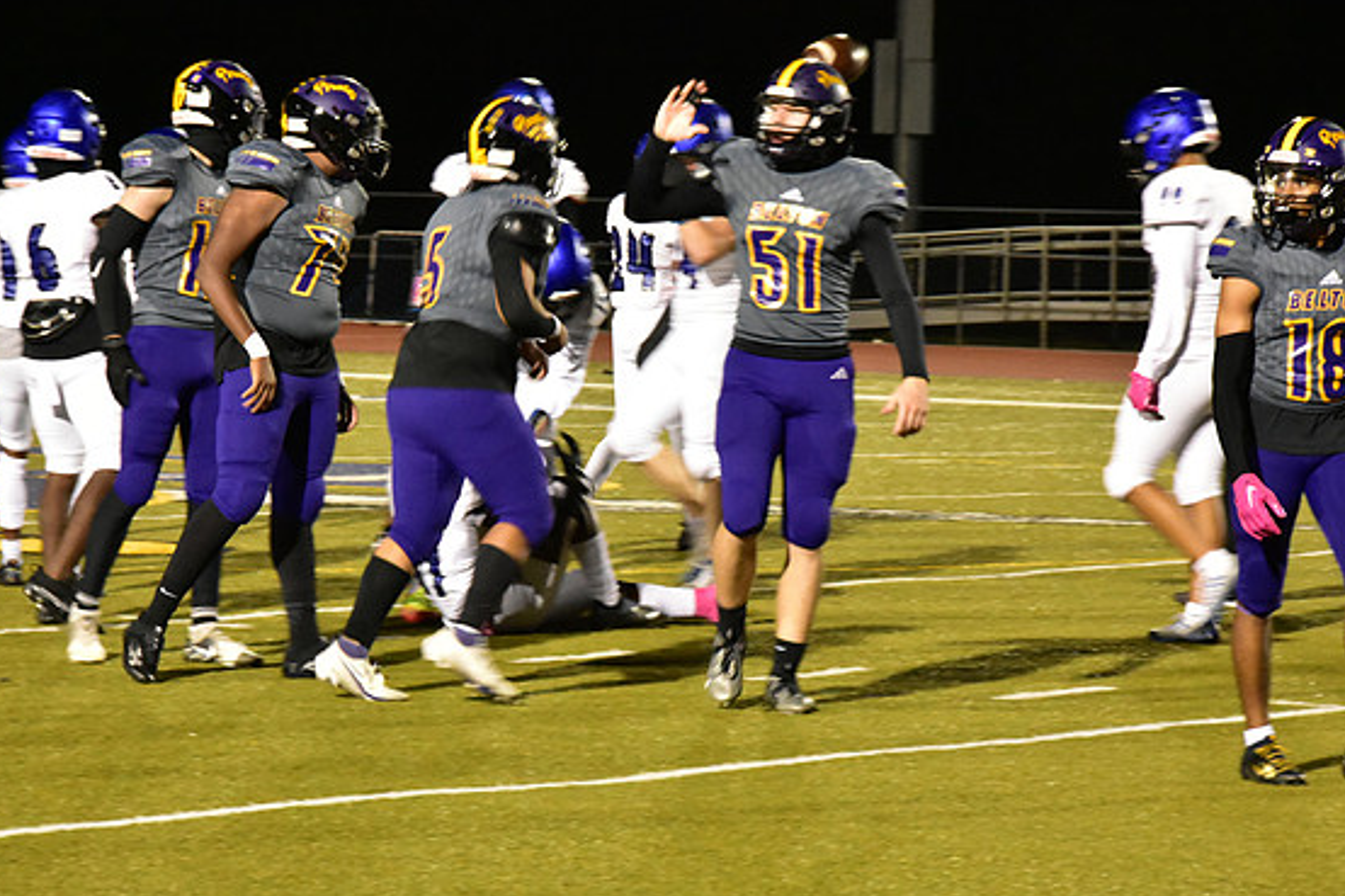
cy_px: 467
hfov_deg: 11.7
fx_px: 6573
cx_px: 651
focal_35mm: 176
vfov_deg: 7.8
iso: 9000
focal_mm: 112
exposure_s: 1/60
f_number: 11
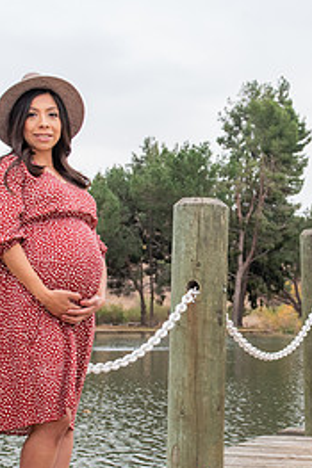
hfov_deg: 15.1
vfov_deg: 22.6
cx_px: 257
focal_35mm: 90
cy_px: 273
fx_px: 1171
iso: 500
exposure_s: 1/125
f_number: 5
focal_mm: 32
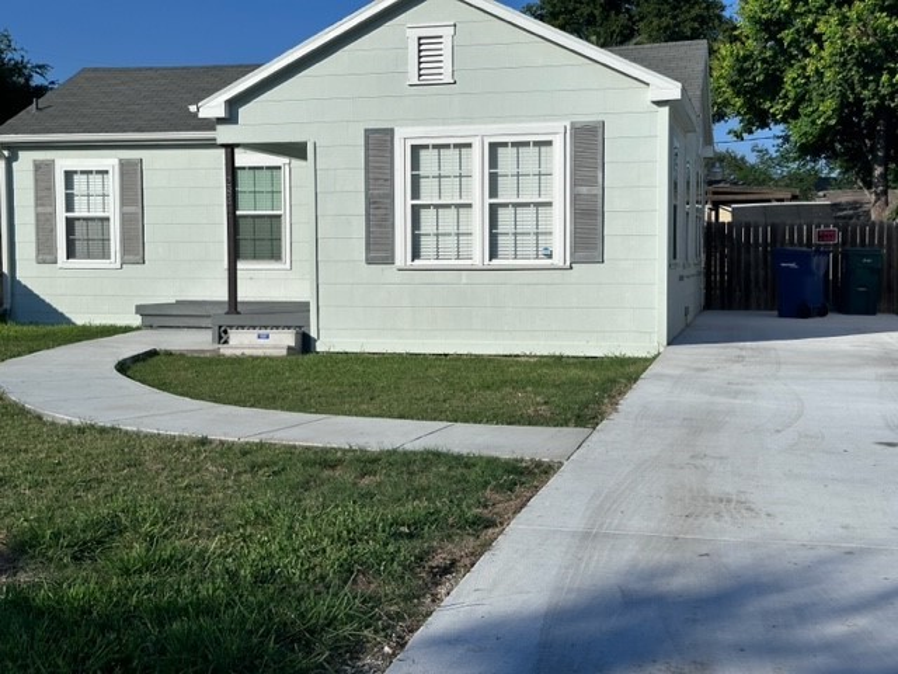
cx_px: 449
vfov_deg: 30.3
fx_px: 1245
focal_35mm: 48
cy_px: 337
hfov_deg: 39.7
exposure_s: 1/9804
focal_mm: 6.86
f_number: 1.78
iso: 64
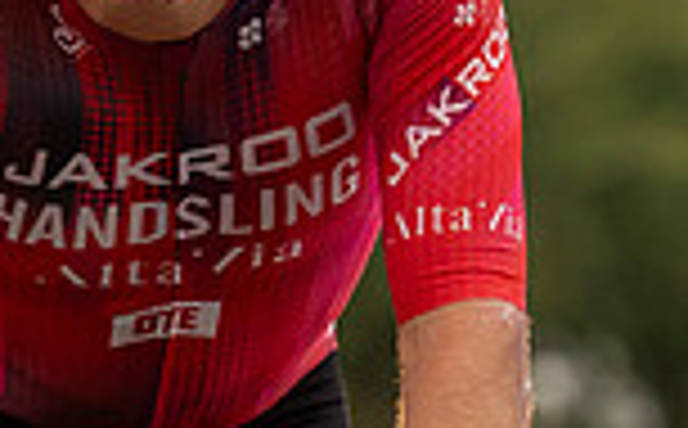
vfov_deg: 1.3
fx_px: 18866
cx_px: 96
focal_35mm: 1008
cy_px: 71
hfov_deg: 2.1
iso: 500
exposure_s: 1/1000
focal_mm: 119
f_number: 3.5
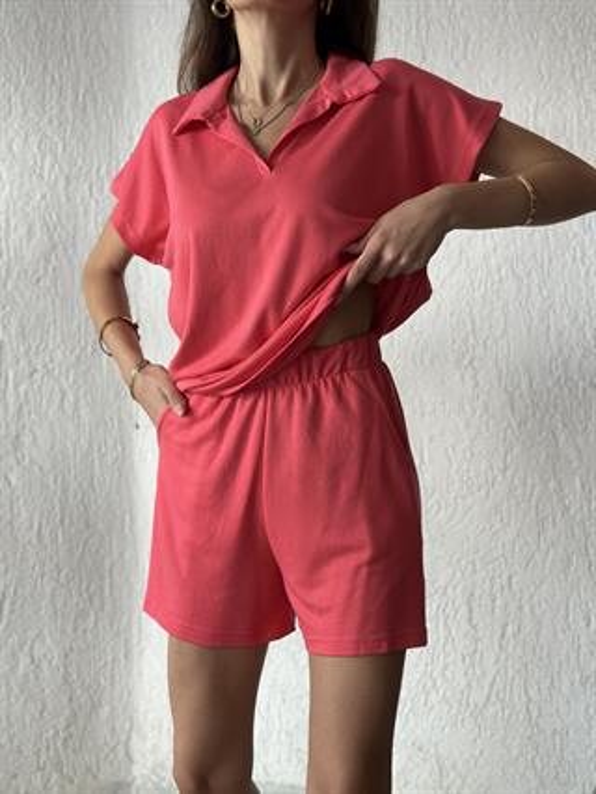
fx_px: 1101
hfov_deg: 30.3
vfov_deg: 39.6
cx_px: 298
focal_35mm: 48
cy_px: 397
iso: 125
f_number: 1.78
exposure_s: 1/78
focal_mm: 6.86
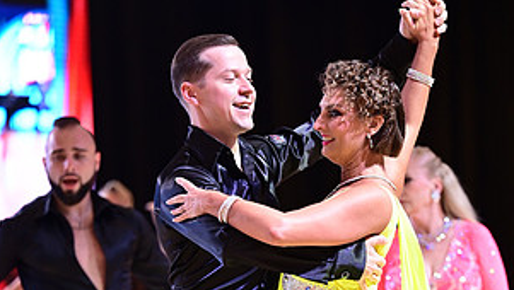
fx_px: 3711
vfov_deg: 4.5
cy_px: 397
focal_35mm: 272
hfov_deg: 7.9
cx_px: 326
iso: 2000
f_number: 2.8
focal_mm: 135
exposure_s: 1/400
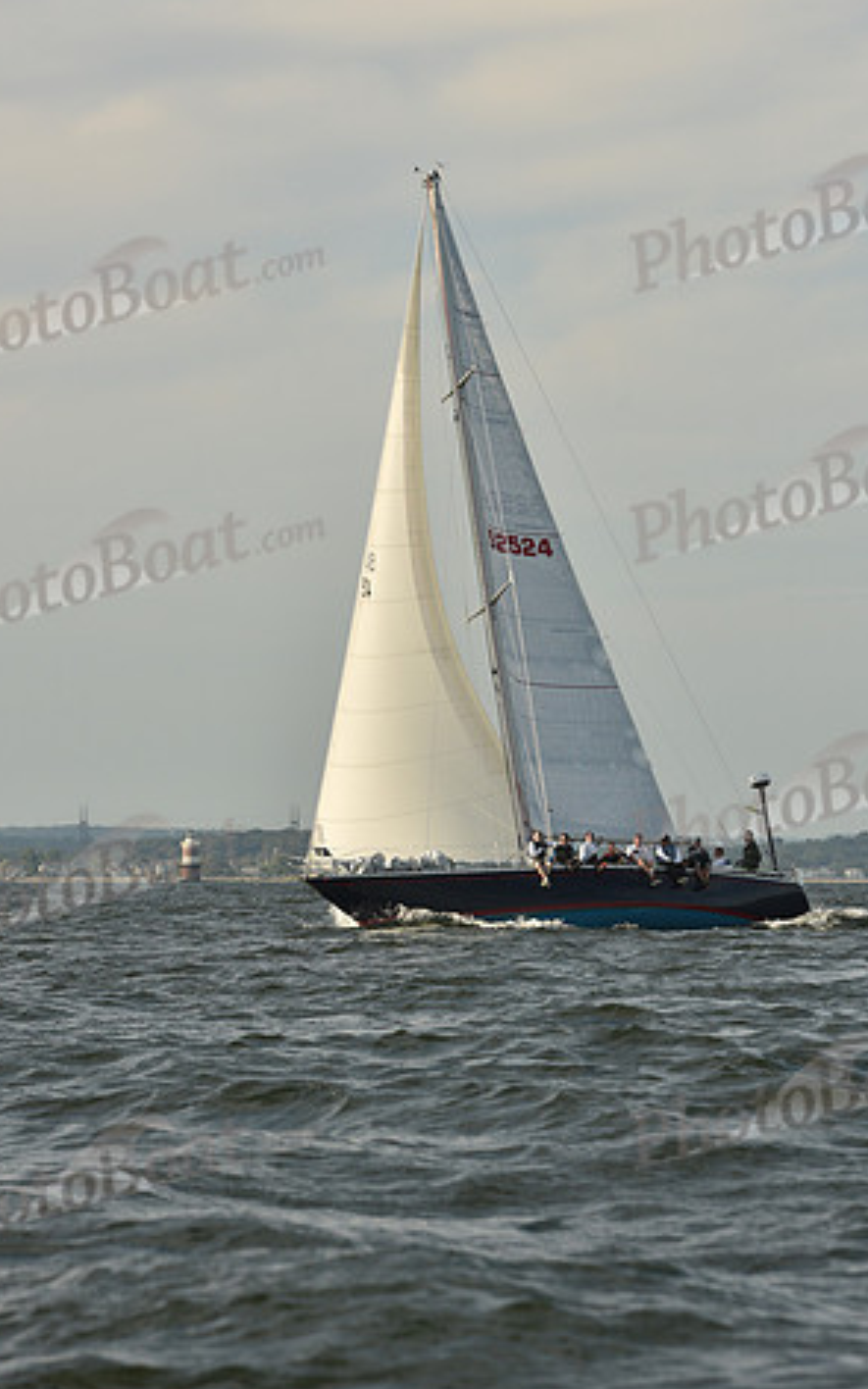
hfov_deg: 6.8
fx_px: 7343
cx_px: 478
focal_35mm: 194
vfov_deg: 10.8
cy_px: 683
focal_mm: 155
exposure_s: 1/1000
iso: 250
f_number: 6.3
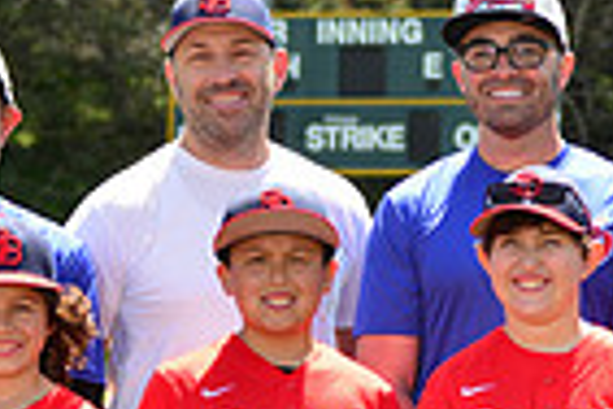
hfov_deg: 5.3
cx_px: 309
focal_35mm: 391
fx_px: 6657
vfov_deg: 3.5
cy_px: 503
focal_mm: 95
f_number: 8
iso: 200
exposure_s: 1/250
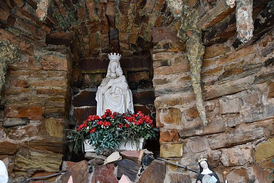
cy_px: 92
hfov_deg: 33.4
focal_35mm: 60
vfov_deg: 22.6
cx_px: 137
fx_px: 457
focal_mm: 40
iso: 400
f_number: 5
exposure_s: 1/250
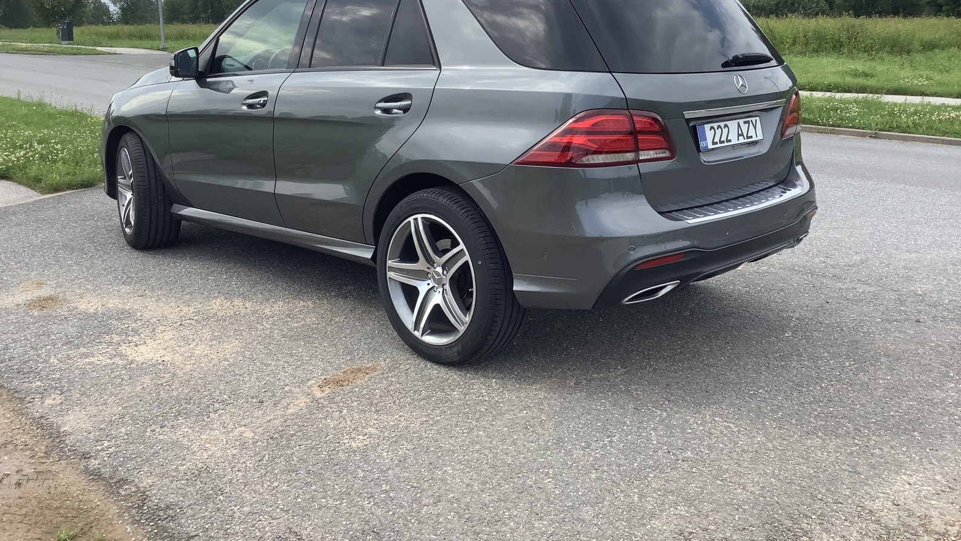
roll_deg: +1.1
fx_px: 866
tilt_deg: -12.1
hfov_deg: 58.0
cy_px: 219
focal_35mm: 34
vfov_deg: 34.6
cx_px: 479
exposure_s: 1/652
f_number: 2.4
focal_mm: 3.3
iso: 25
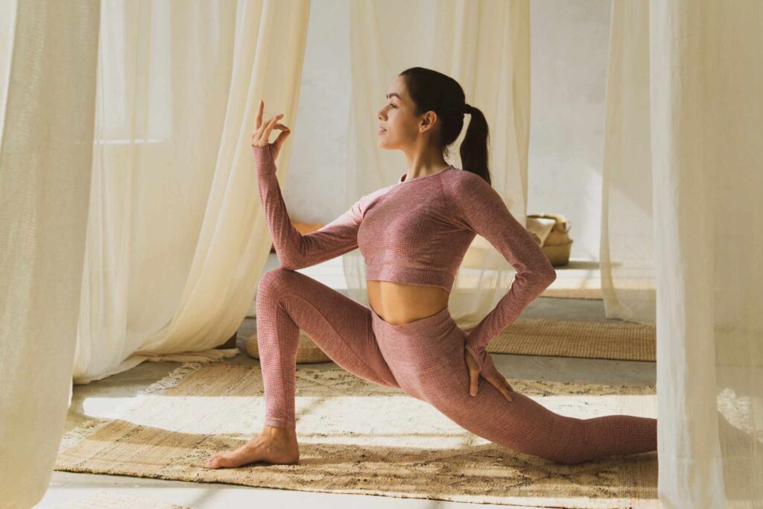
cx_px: 382
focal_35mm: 52
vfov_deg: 25.8
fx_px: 1113
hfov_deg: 37.8
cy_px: 254
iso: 125
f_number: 2.8
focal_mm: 35
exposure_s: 1/640
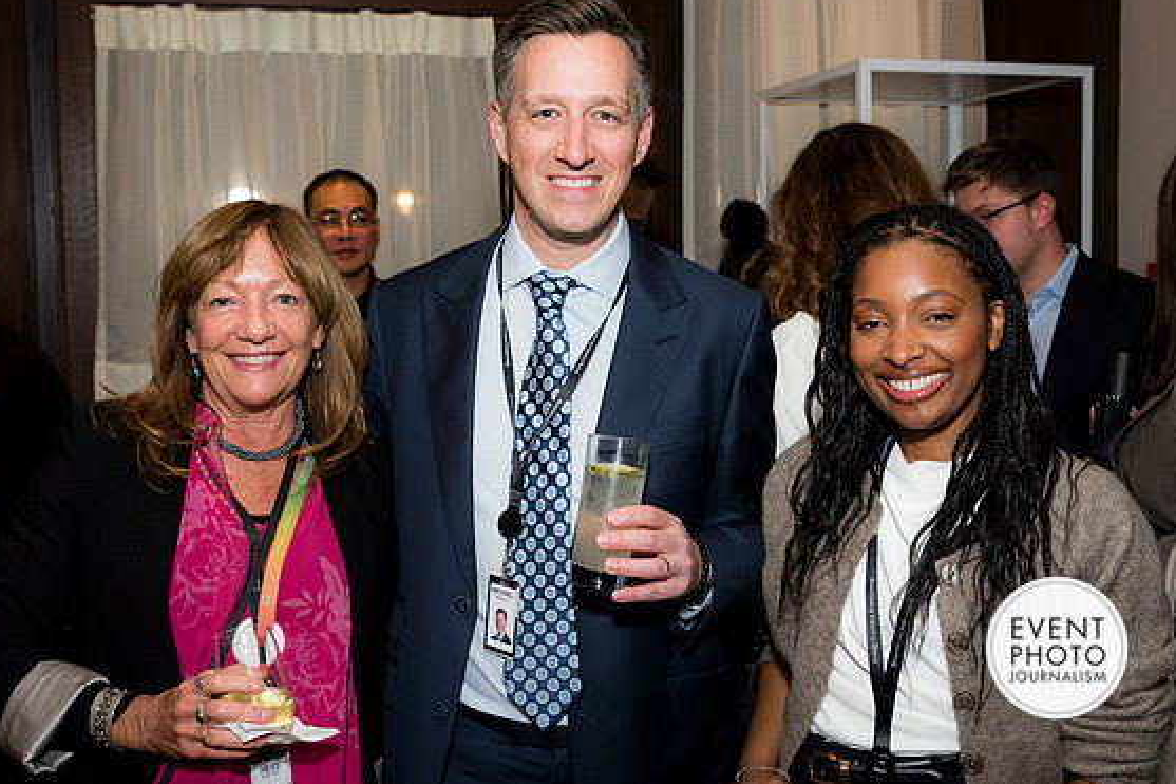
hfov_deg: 48.5
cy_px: 351
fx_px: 1306
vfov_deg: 33.4
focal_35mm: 40
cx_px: 591
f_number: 5
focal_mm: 29
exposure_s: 1/125
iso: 800
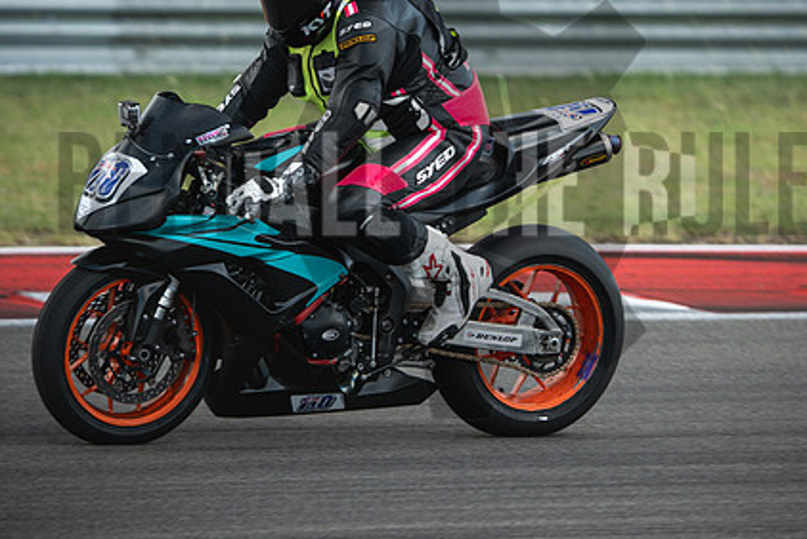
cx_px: 461
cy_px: 186
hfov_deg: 5.0
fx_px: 9242
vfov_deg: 3.3
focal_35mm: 412
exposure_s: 1/1600
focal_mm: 200
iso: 320
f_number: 2
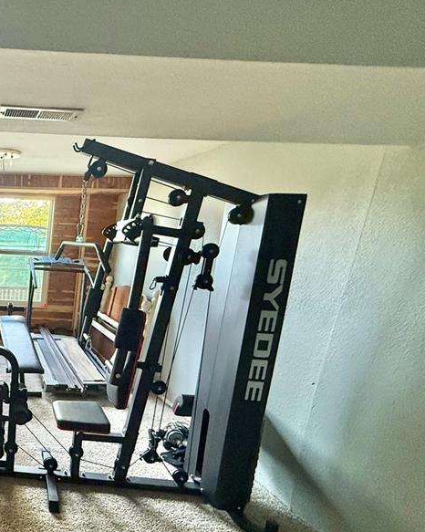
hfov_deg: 46.3
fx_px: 378
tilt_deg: -9.9
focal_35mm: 24
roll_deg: -0.8
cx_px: -24
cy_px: 311
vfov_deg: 69.8
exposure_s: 1/99
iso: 320
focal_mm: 2.22
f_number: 2.2
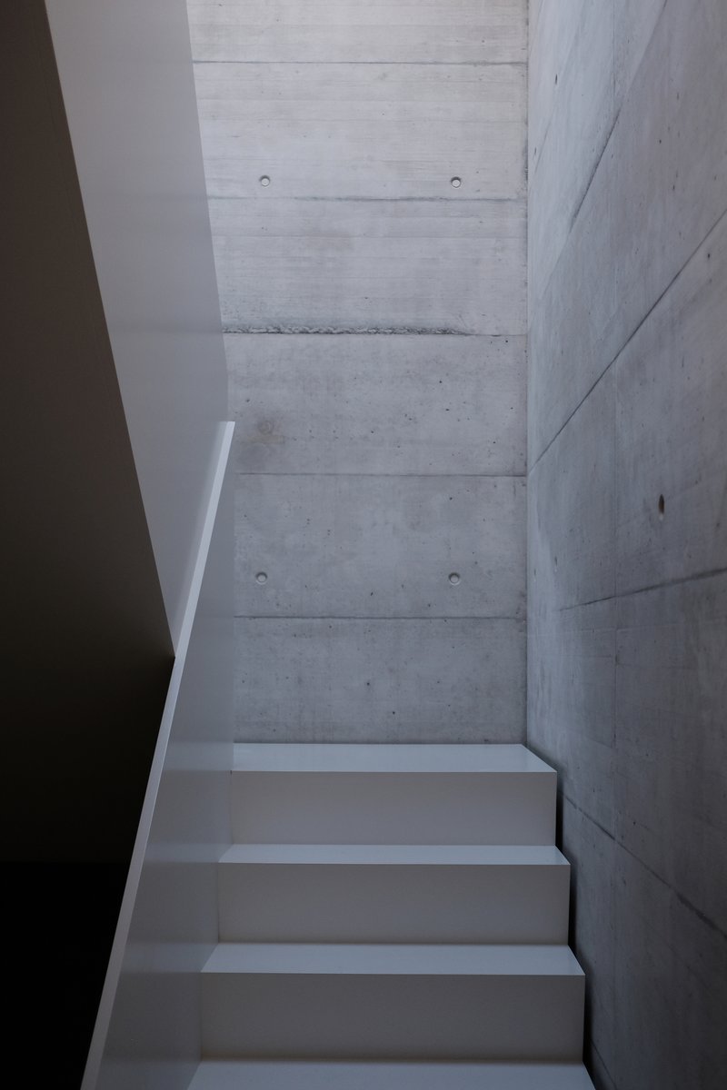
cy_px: 545
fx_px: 1060
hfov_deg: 37.9
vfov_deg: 54.4
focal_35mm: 35
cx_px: 364
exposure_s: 1/80
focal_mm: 23
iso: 400
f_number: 2
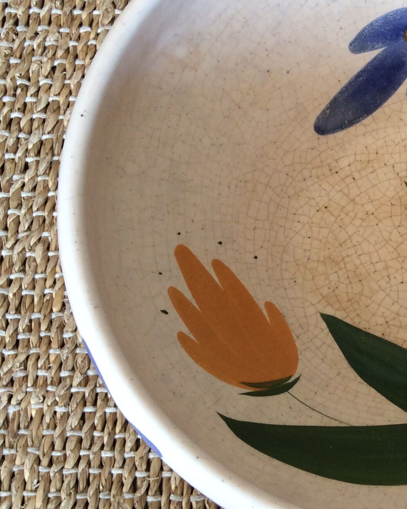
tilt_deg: -72.5
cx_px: 419
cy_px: 213
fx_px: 934
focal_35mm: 62
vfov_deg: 30.4
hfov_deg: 23.4
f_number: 2.4
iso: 40
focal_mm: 3.3
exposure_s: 1/50
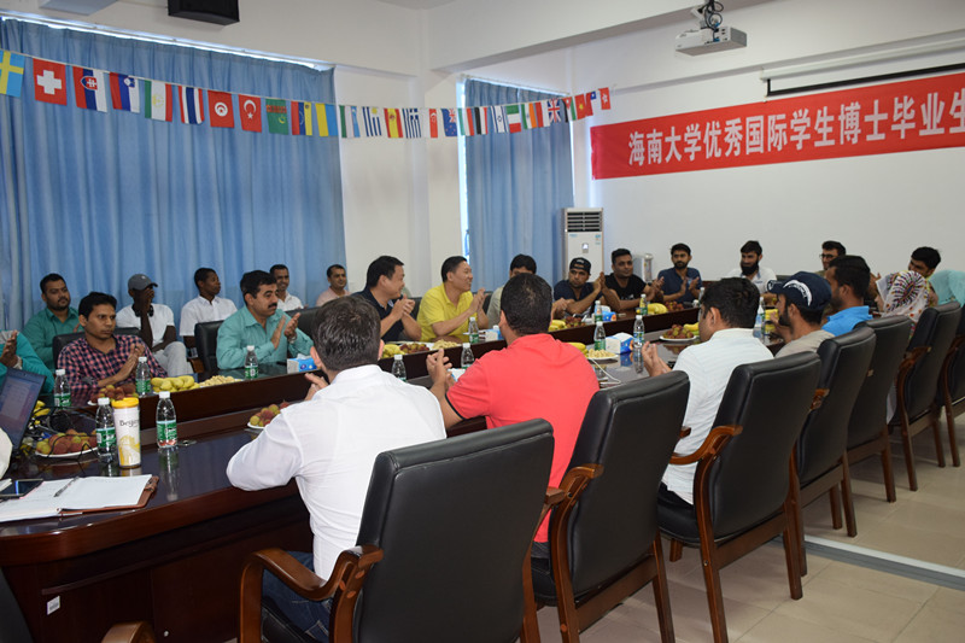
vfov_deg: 43.6
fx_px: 804
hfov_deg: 61.9
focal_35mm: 30
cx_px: 482
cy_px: 322
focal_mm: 20
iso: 800
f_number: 4
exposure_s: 1/60
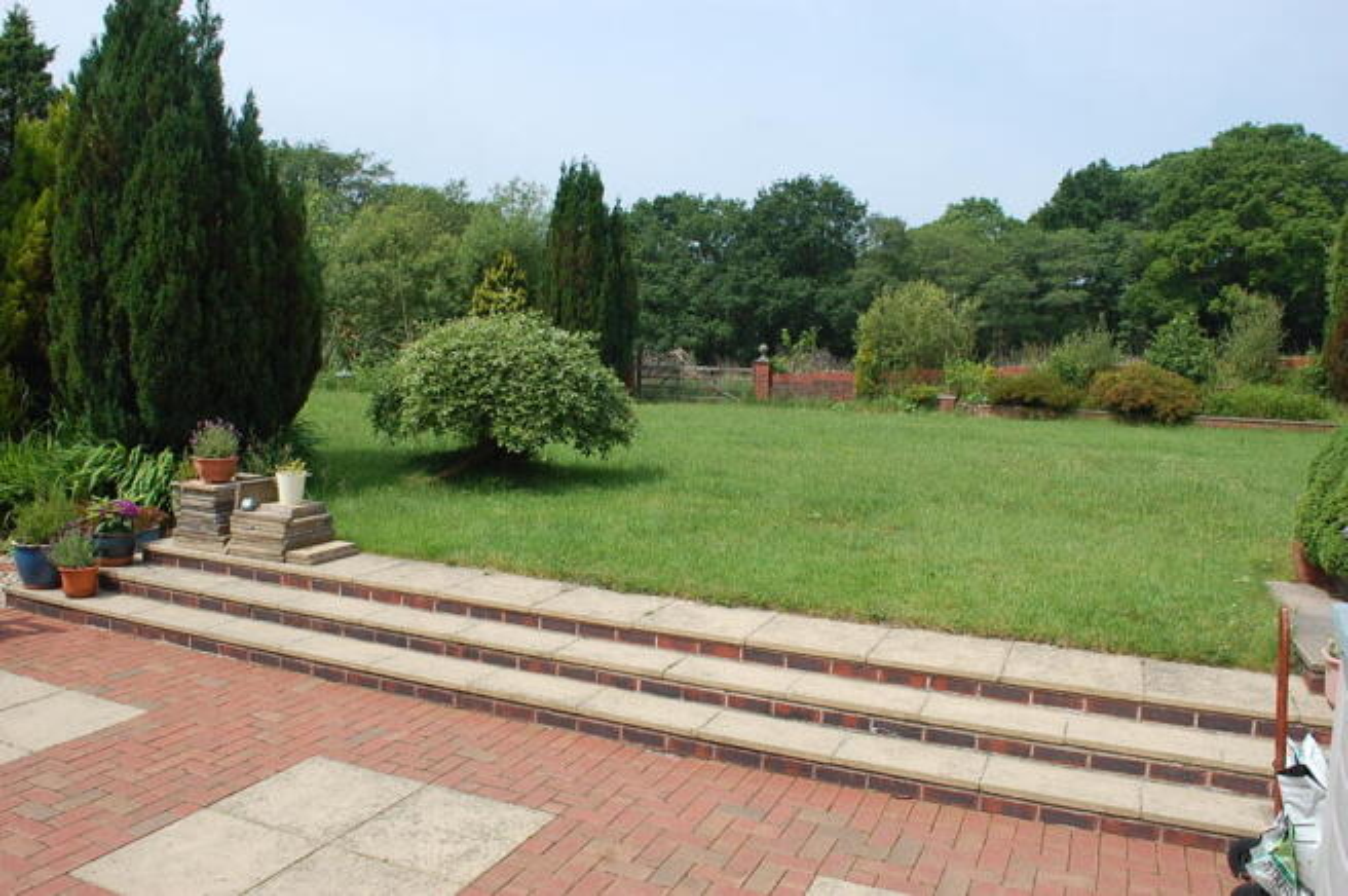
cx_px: 674
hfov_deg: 67.4
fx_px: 1010
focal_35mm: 27
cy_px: 448
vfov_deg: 47.8
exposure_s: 1/250
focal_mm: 18
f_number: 8
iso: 200
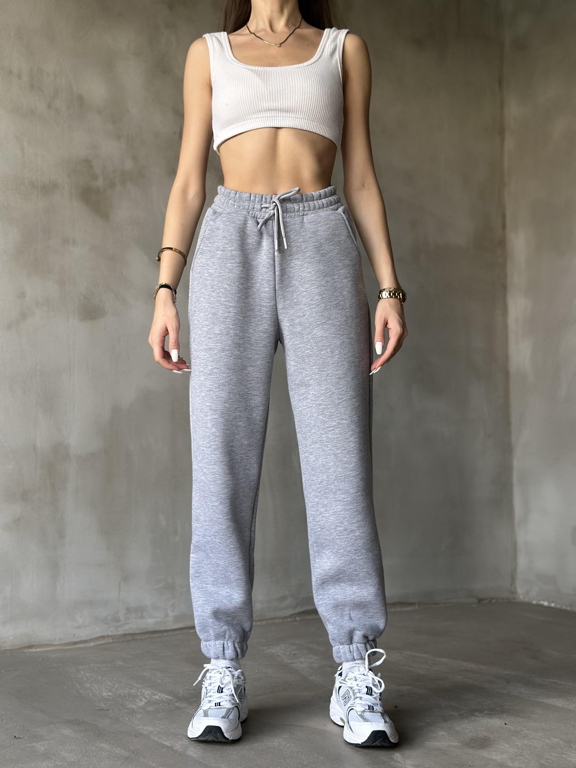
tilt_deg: +2.9
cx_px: 288
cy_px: 384
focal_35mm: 48
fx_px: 1065
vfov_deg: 39.7
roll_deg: -1.1
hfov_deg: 30.3
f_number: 1.78
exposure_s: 1/62
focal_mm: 6.86
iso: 125
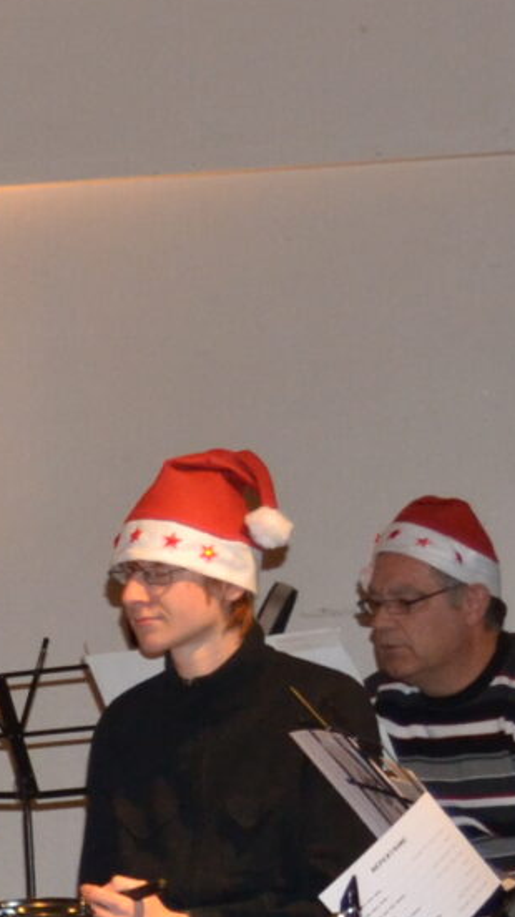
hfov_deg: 6.5
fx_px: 4254
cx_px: -874
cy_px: 861
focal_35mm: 175
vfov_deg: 12.2
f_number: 3.8
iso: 800
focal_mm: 24
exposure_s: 1/60
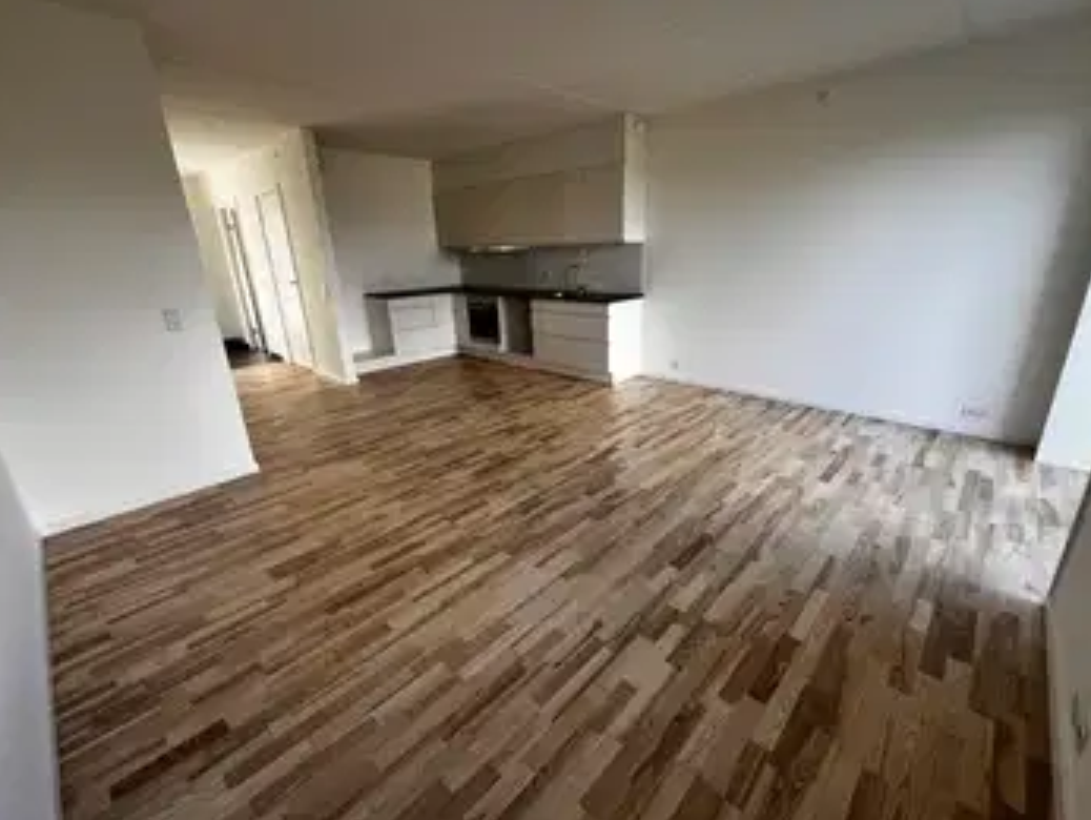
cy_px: 410
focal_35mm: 14
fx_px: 442
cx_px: 572
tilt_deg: -18.7
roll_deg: +1.7
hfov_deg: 101.9
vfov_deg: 85.7
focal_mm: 1.57
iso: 50
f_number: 1.8
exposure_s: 1/99
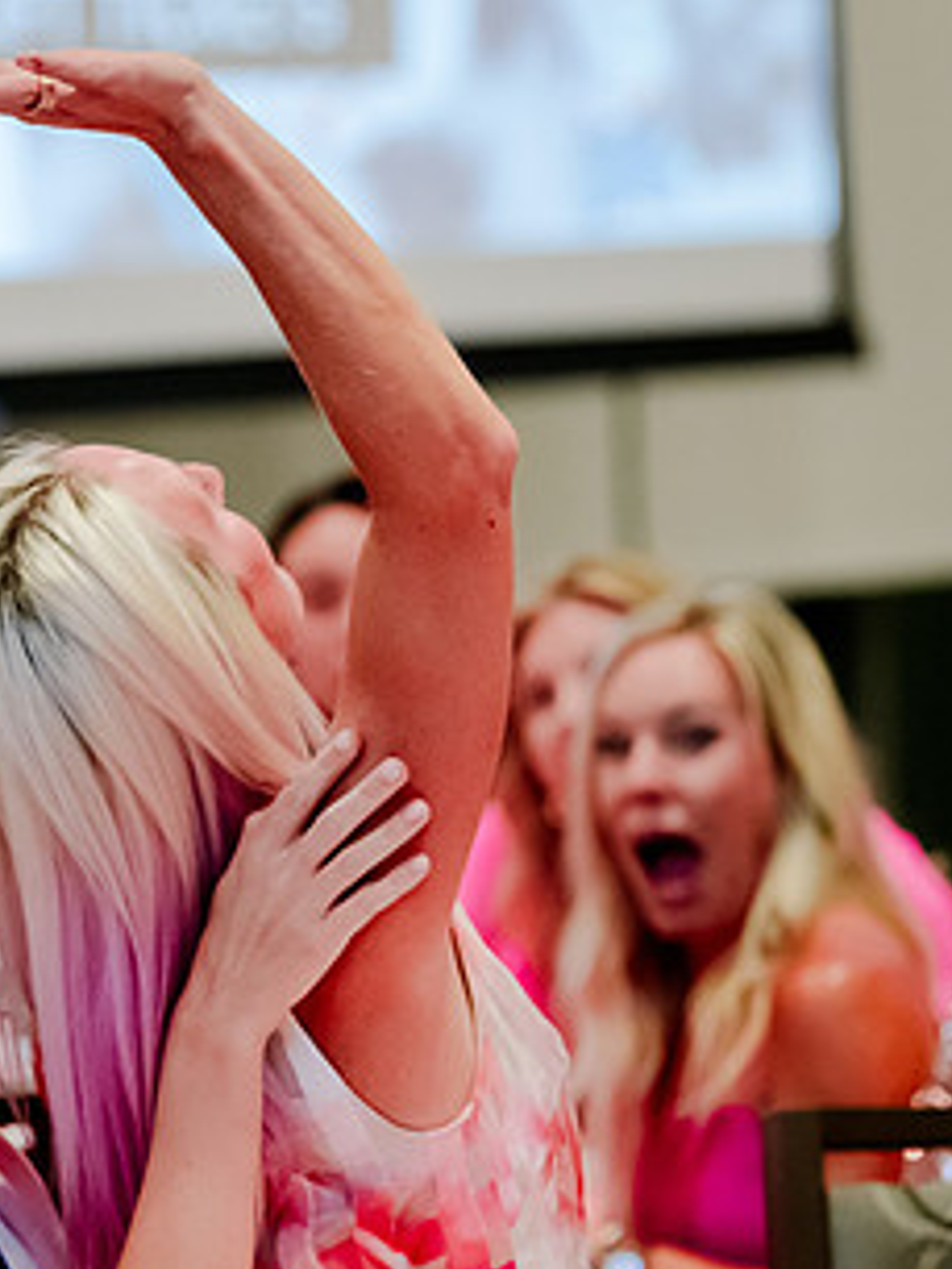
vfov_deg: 7.6
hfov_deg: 5.7
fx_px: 9491
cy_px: 591
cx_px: -1
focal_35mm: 259
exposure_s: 1/250
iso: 4000
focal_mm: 116
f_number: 2.8
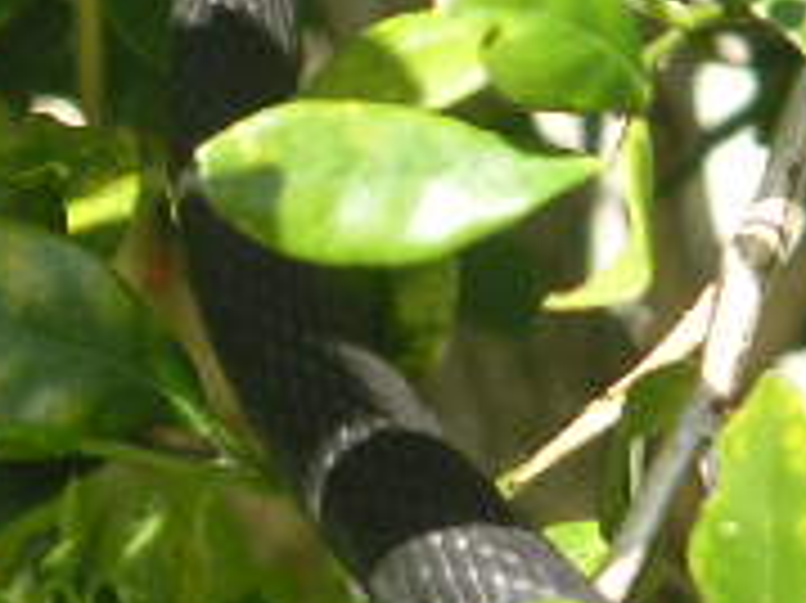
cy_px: -234
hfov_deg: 5.0
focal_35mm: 397
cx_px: -279
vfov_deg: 3.7
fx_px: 9238
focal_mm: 17.1
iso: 50
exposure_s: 1/180
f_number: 3.6
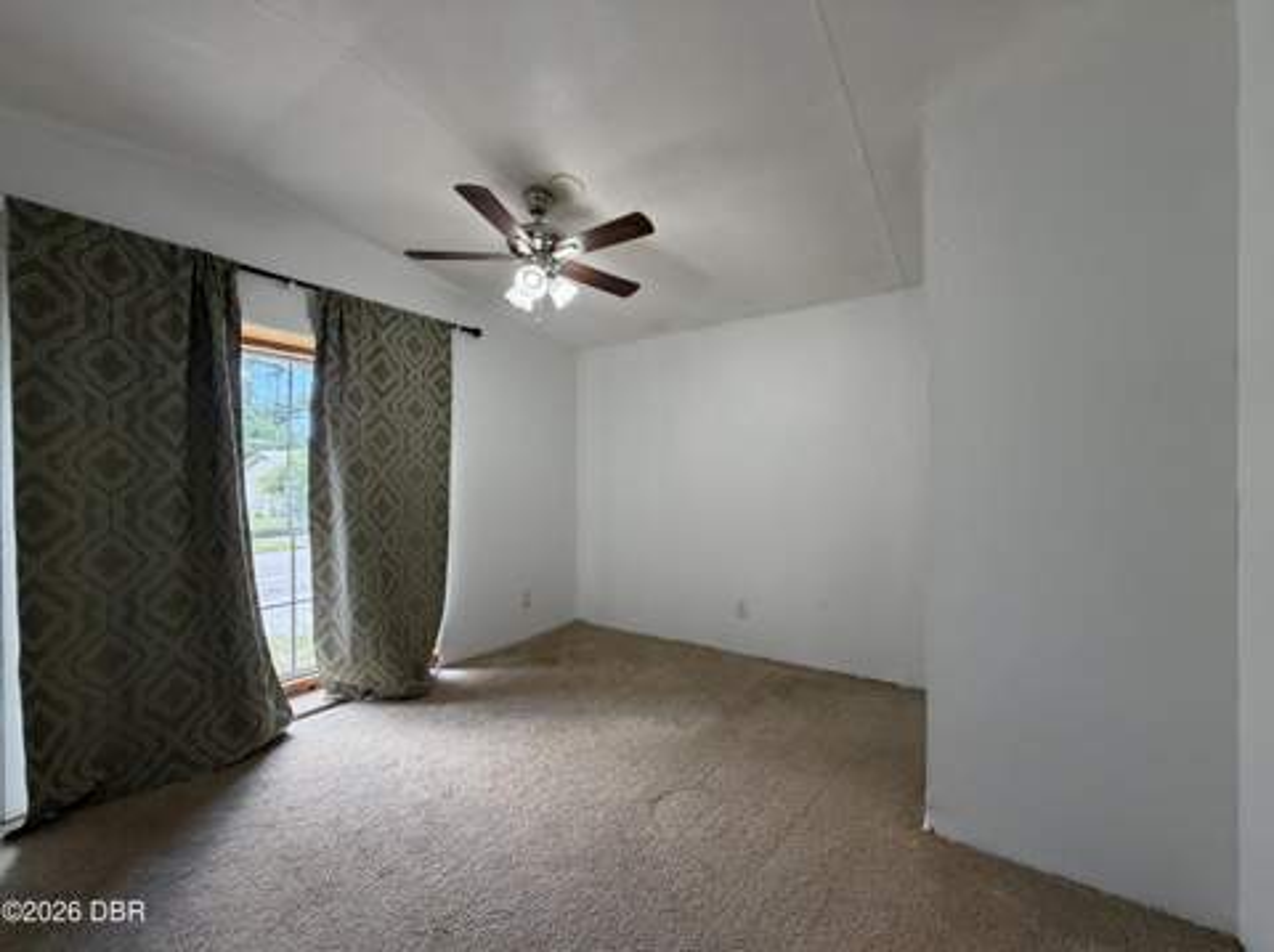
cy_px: 476
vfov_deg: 85.6
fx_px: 515
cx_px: 637
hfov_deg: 102.1
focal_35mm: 14
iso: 250
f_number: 2.2
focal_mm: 2.22
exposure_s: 1/121
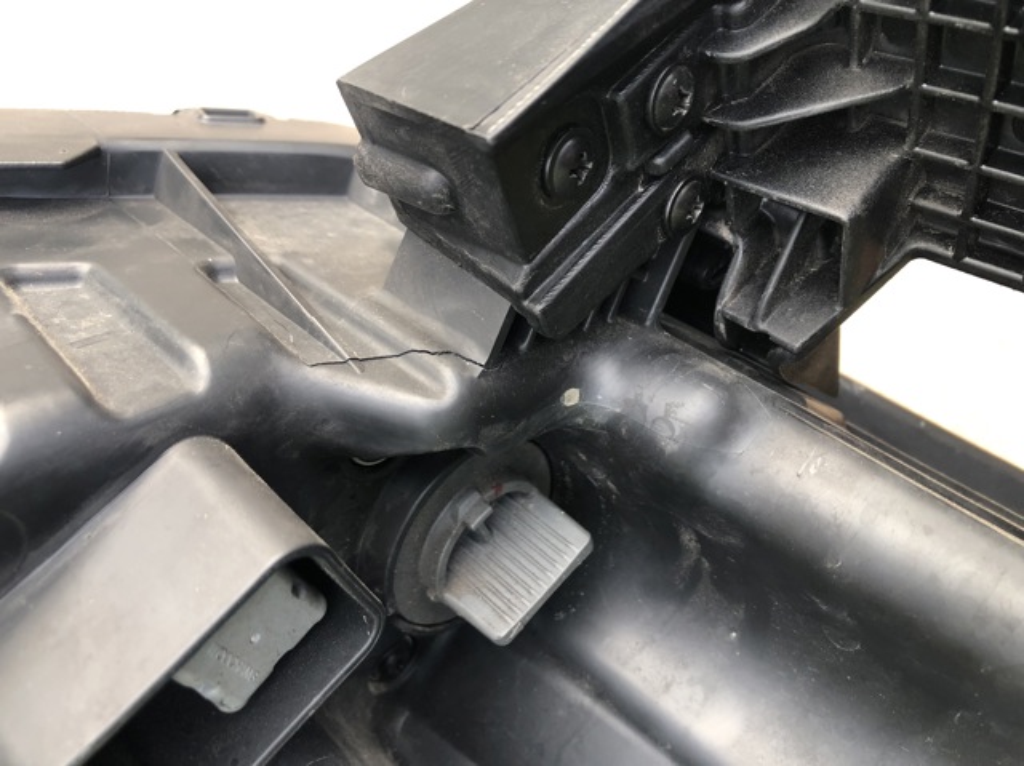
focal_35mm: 28
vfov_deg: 49.7
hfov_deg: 63.5
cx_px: 512
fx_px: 828
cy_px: 383
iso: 50
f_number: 1.8
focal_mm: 3.99
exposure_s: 1/120
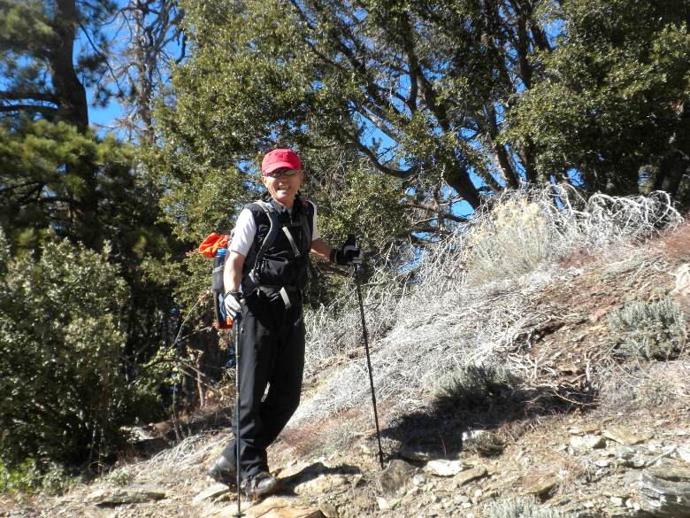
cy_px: 259
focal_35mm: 52
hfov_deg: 36.8
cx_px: 345
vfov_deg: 28.0
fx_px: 1037
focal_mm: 9.1
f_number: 4.3
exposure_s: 1/414
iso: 126
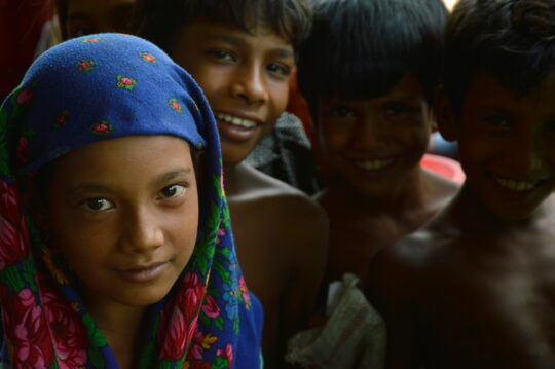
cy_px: 184
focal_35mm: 112
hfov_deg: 18.2
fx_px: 1733
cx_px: 278
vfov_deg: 12.2
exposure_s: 1/125
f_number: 5.3
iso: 100
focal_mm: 75
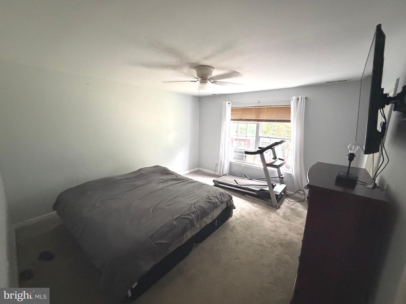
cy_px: 152
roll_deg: -0.9
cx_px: 203
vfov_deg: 85.7
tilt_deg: -11.5
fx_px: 164
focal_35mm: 14
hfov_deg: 102.1
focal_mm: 2.22
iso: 1000
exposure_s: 1/60
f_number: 2.2
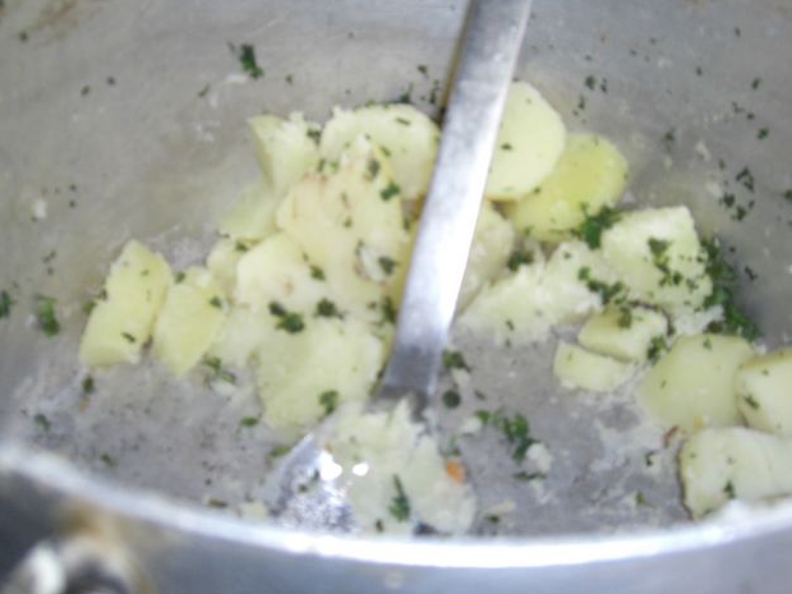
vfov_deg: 29.6
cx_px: 468
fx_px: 1121
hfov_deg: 38.8
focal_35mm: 49
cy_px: 258
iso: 200
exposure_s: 1/60
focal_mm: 7.9
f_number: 2.8
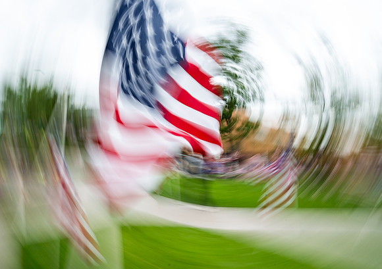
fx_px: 337
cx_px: 142
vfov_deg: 43.3
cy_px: 168
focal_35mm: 31
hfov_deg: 58.4
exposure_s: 1/13
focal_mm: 24
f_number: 18
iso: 200
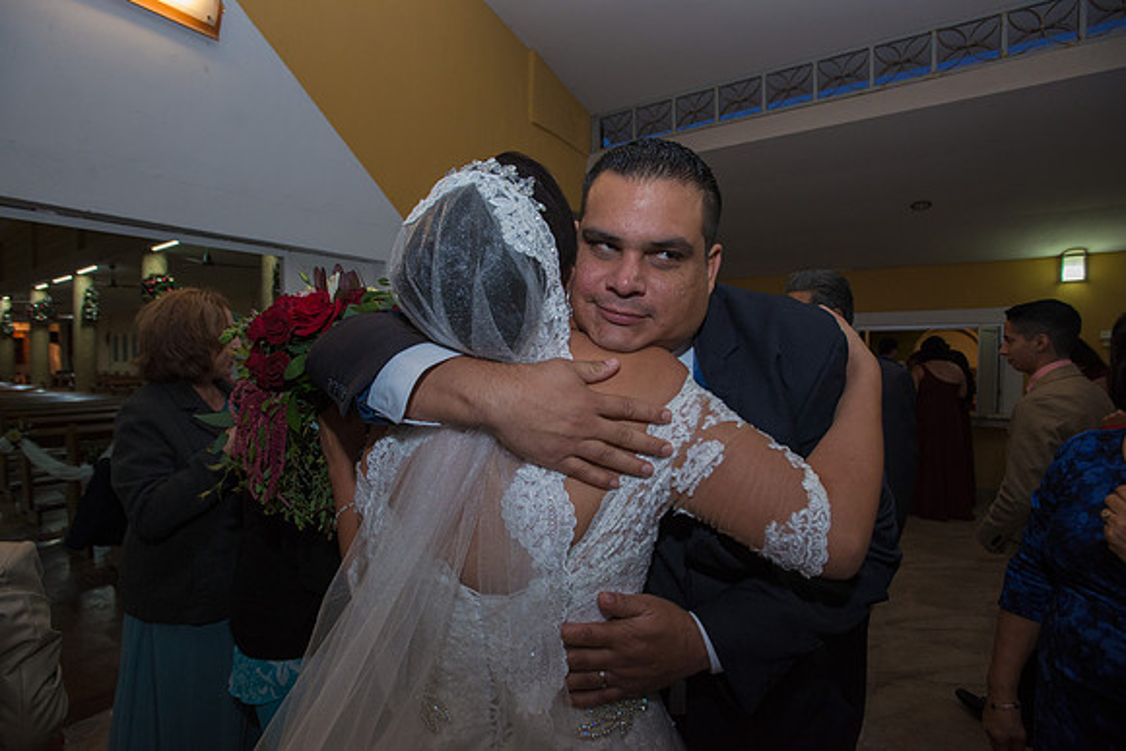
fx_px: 532
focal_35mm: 17
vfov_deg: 70.5
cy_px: 376
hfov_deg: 93.3
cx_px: 563
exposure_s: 1/100
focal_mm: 17
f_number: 3.5
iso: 1600
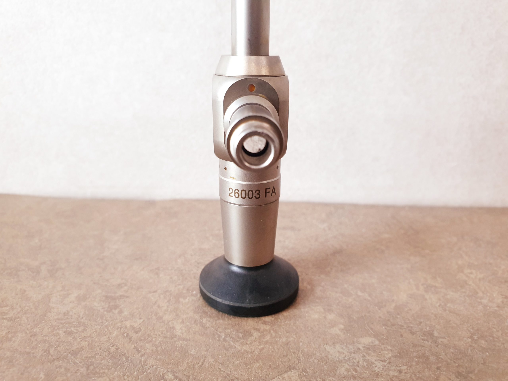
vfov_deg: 53.1
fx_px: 382
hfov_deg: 67.3
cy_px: 190
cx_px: 254
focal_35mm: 26
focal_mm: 4.3
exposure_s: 1/50
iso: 320
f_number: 2.4
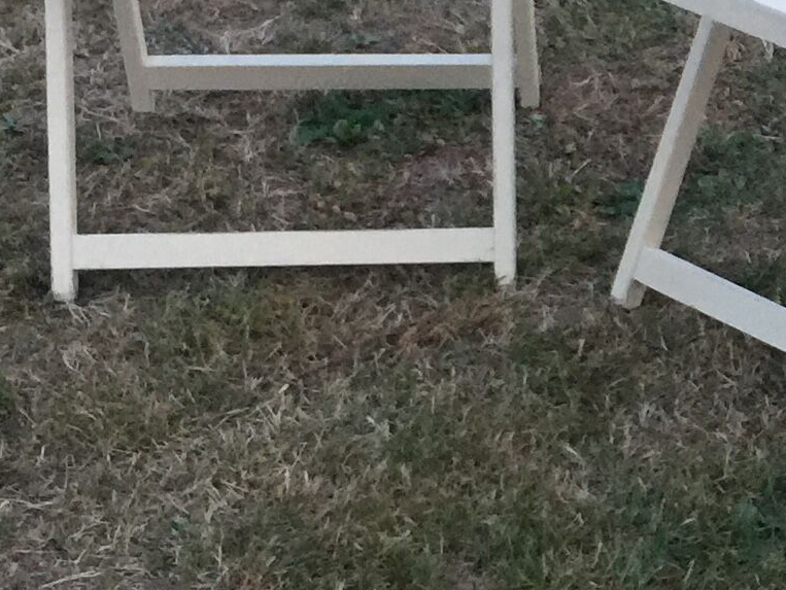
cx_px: 1131
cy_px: 244
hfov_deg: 14.9
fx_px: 2817
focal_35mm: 124
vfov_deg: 12.0
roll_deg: +0.3
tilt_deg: -24.2
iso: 100
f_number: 2.2
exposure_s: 1/17
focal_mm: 4.15
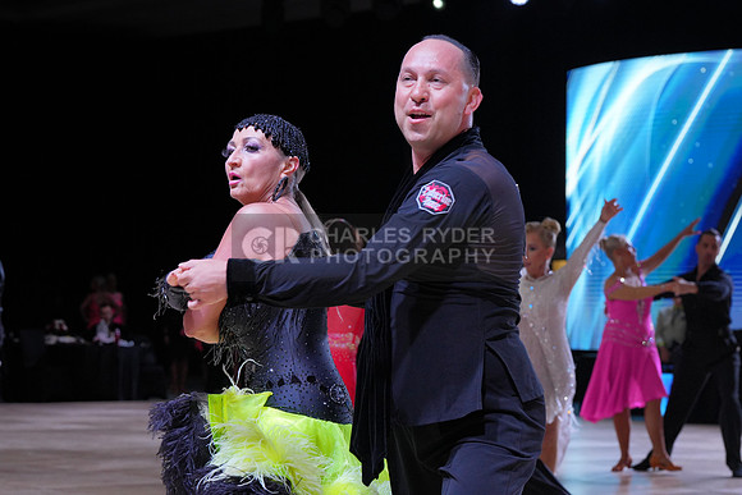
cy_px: 248
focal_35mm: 100
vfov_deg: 13.7
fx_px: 2061
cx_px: 371
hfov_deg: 20.4
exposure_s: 1/400
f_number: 7.1
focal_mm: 100
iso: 2000
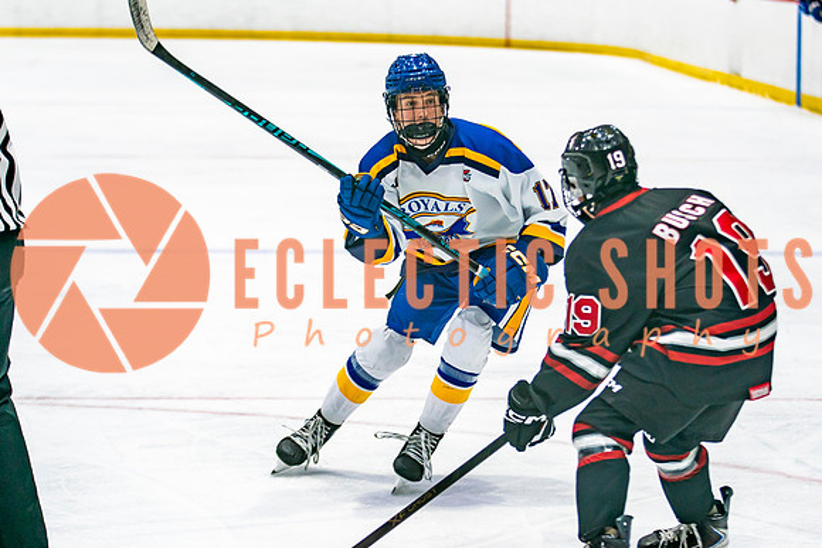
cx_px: 441
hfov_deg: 12.2
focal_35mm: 168
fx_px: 3840
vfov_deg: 8.2
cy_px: 211
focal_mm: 102
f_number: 2.8
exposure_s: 1/640
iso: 500
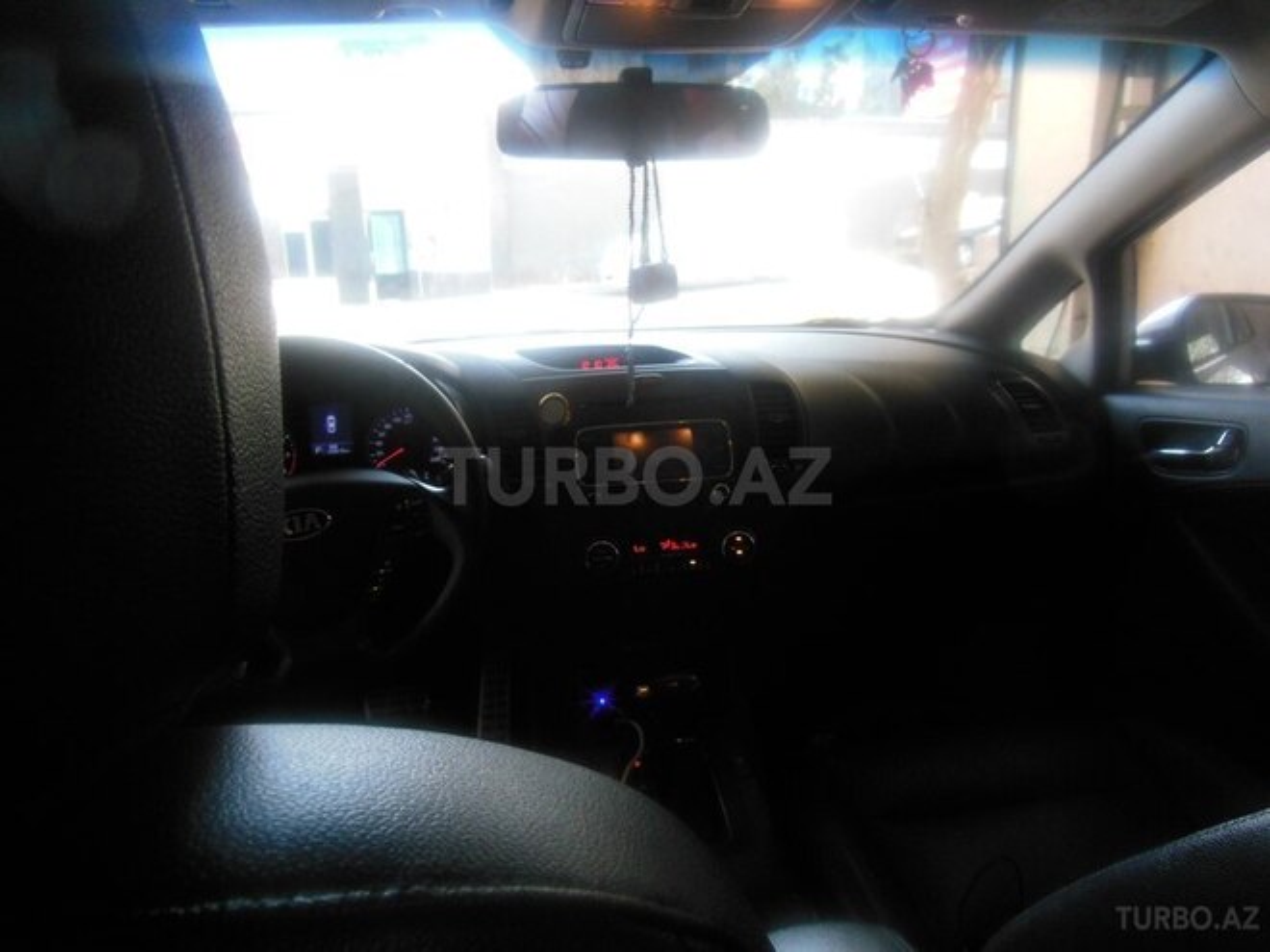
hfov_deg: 69.4
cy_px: 476
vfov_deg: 54.9
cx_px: 635
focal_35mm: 25
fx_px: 917
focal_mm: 4.5
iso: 400
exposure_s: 1/80
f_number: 3.5
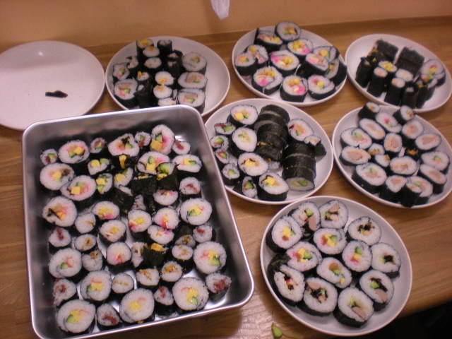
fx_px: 496
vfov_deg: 37.7
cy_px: 170
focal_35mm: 38
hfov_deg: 49.0
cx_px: 226
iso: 200
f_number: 3.1
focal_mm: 6.3
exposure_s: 1/44.6
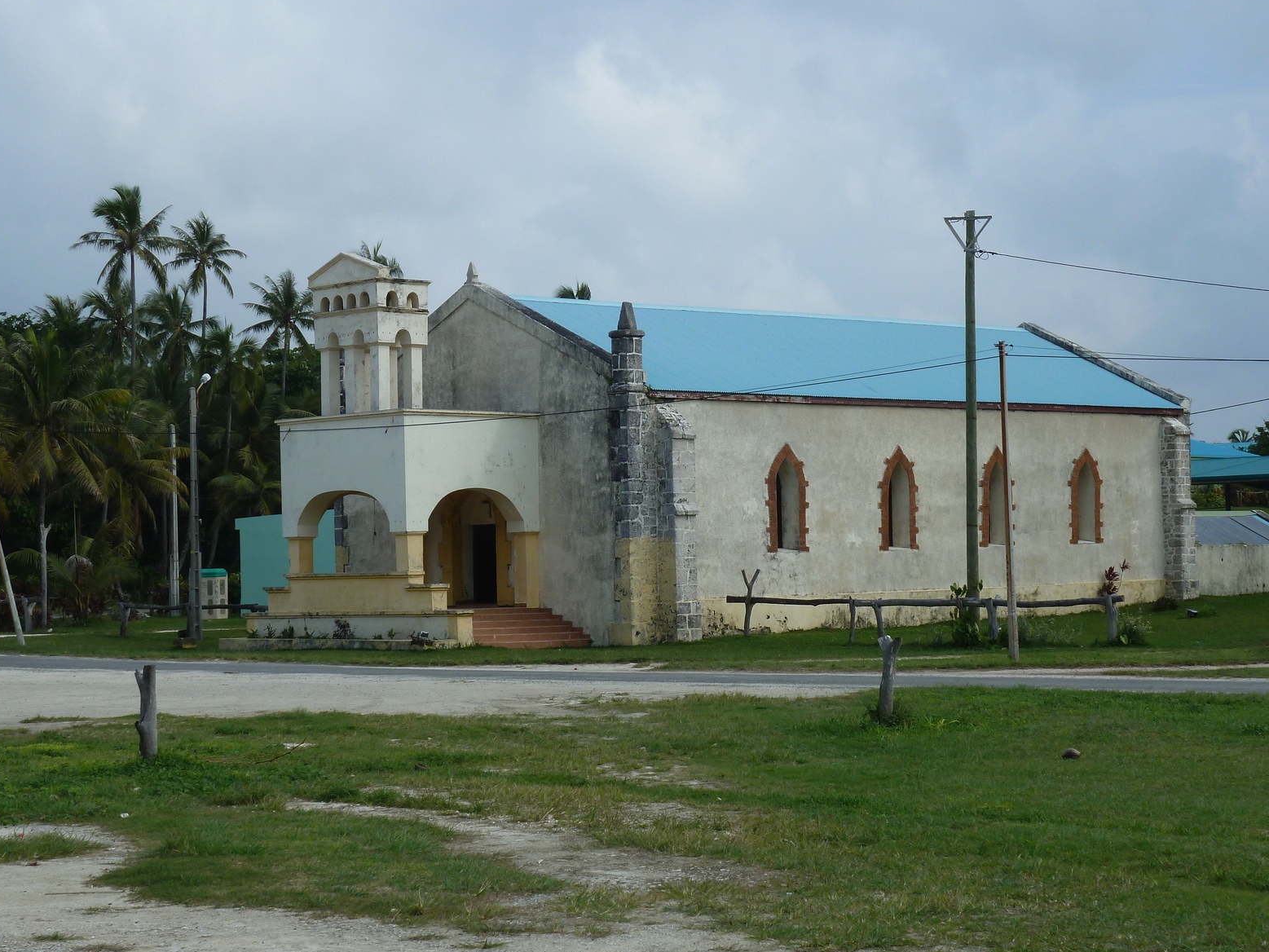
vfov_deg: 19.9
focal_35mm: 74
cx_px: 630
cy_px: 482
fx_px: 2713
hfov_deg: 26.3
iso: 80
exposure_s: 1/500
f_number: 5
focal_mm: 11.9
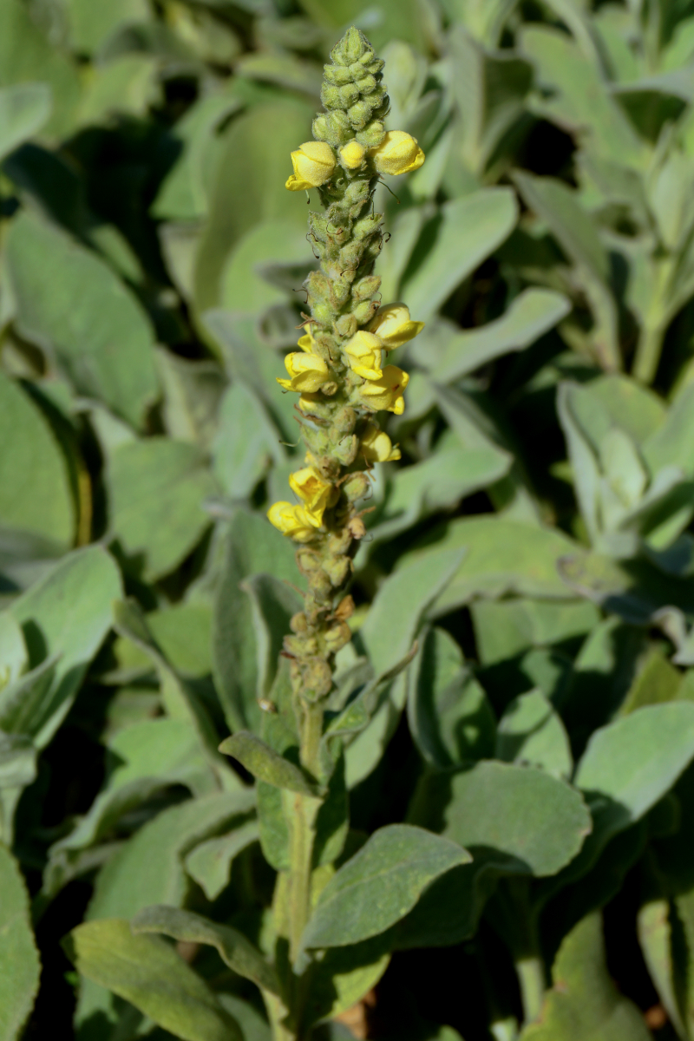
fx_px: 2385
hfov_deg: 16.6
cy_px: 520
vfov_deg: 24.6
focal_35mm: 82
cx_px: 347
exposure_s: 1/320
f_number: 8
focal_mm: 55
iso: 100
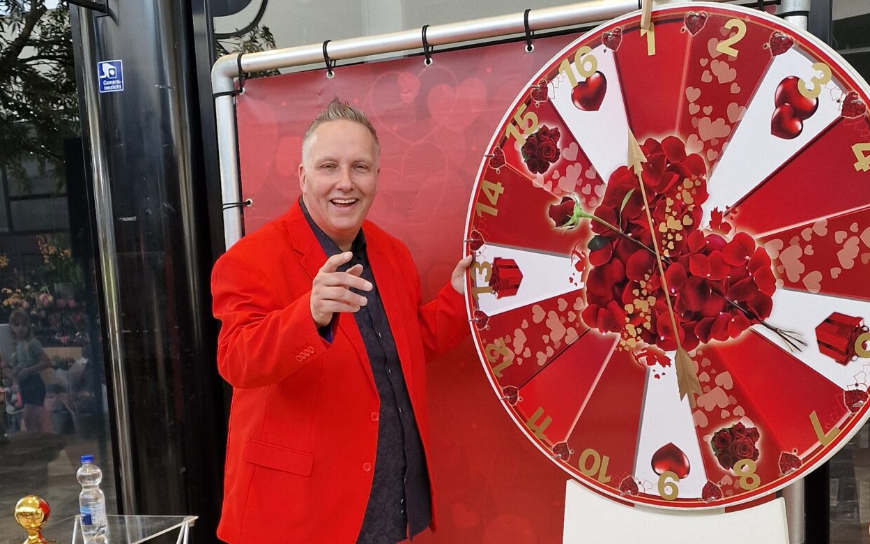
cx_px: 348
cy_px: 459
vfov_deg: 25.3
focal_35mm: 50
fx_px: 1186
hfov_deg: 40.1
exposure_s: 1/180
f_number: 1.8
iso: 200
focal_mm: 6.4
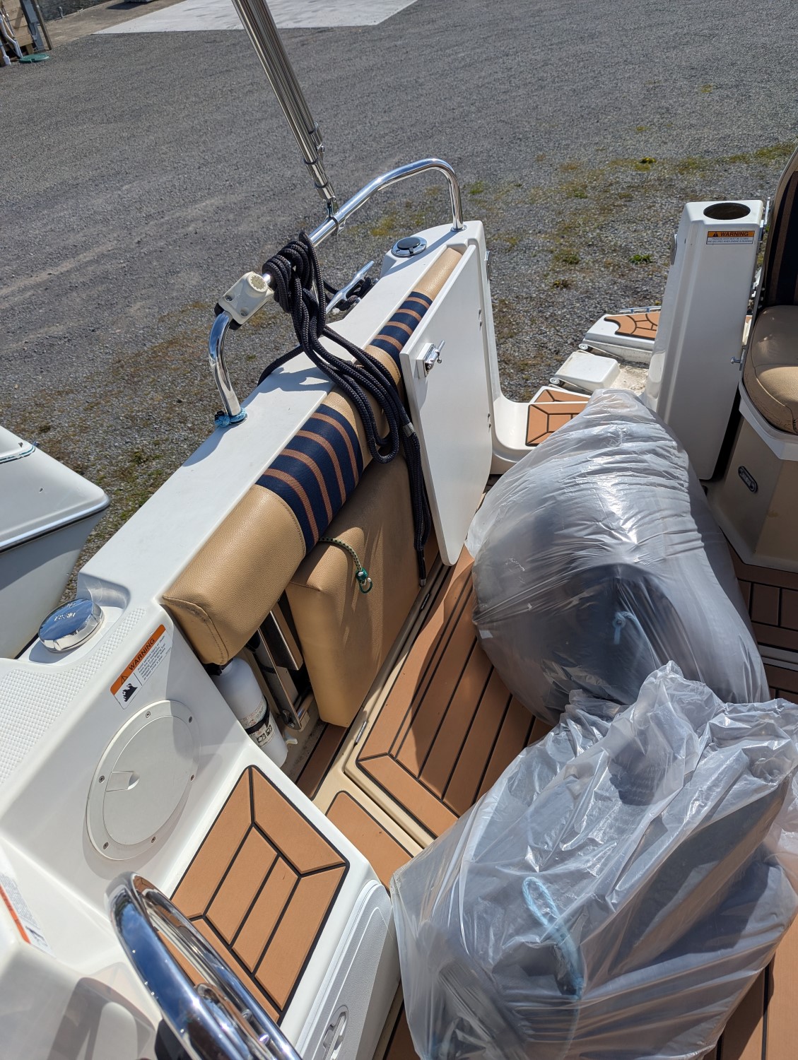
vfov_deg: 71.5
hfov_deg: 56.9
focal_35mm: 24
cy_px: 530
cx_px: 399
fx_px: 736
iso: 40
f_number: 1.85
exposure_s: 1/2571
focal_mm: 6.81
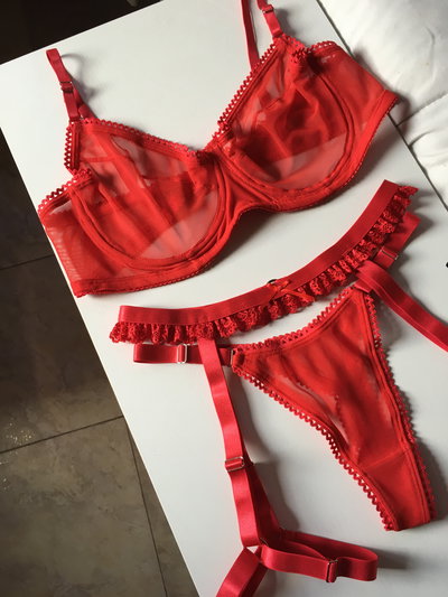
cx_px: 224
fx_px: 500
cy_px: 298
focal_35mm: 29
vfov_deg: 61.6
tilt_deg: -76.2
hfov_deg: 48.2
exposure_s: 1/33
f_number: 2.2
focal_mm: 4.15
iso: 64
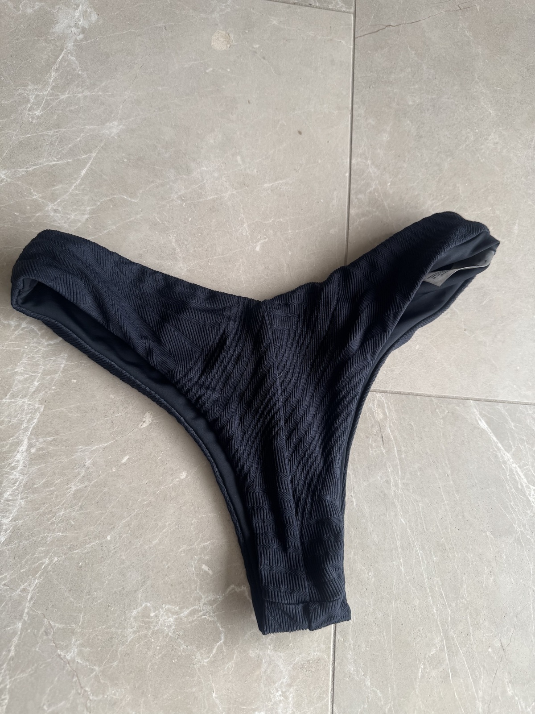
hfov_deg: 56.8
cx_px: 268
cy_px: 357
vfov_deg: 71.6
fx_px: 495
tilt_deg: -75.1
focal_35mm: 24
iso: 80
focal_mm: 6.76
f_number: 1.78
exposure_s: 1/314
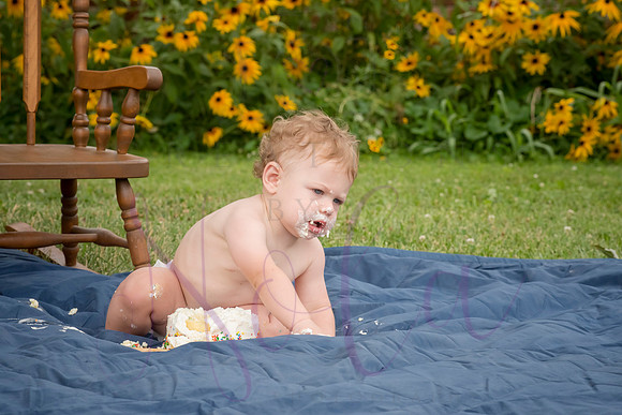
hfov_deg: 17.6
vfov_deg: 11.8
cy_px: 204
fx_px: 2014
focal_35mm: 117
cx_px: 316
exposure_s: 1/320
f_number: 10
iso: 500
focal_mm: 112
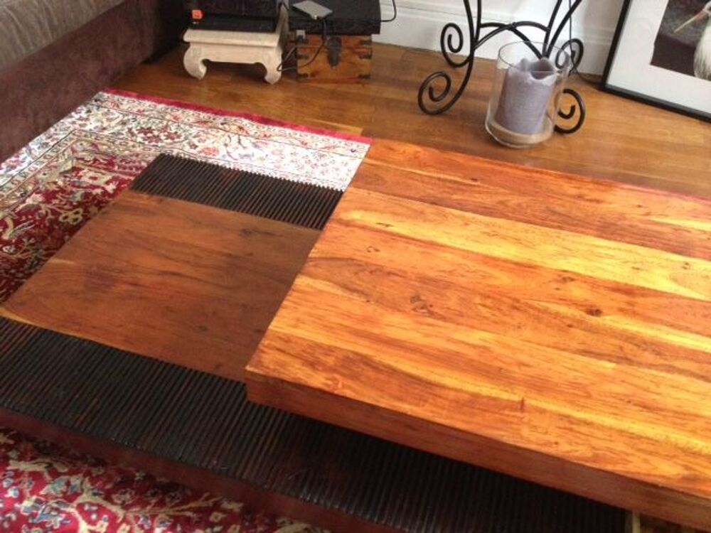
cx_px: 356
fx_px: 719
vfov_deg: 40.7
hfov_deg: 52.6
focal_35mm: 35
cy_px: 266
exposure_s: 1/20
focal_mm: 4.28
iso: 400
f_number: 2.4
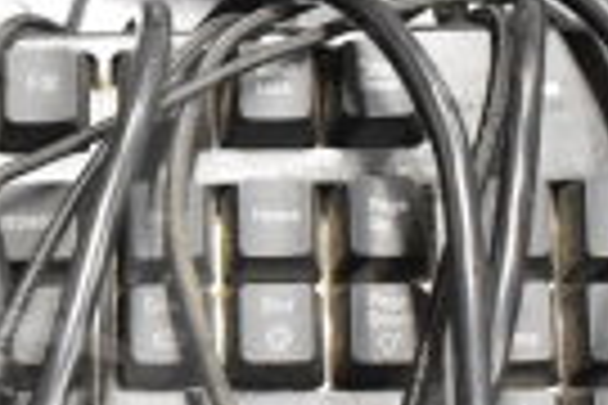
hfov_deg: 16.0
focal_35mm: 122
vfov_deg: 11.2
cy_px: 385
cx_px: -171
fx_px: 2060
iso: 4500
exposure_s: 1/30
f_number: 3.5
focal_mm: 18
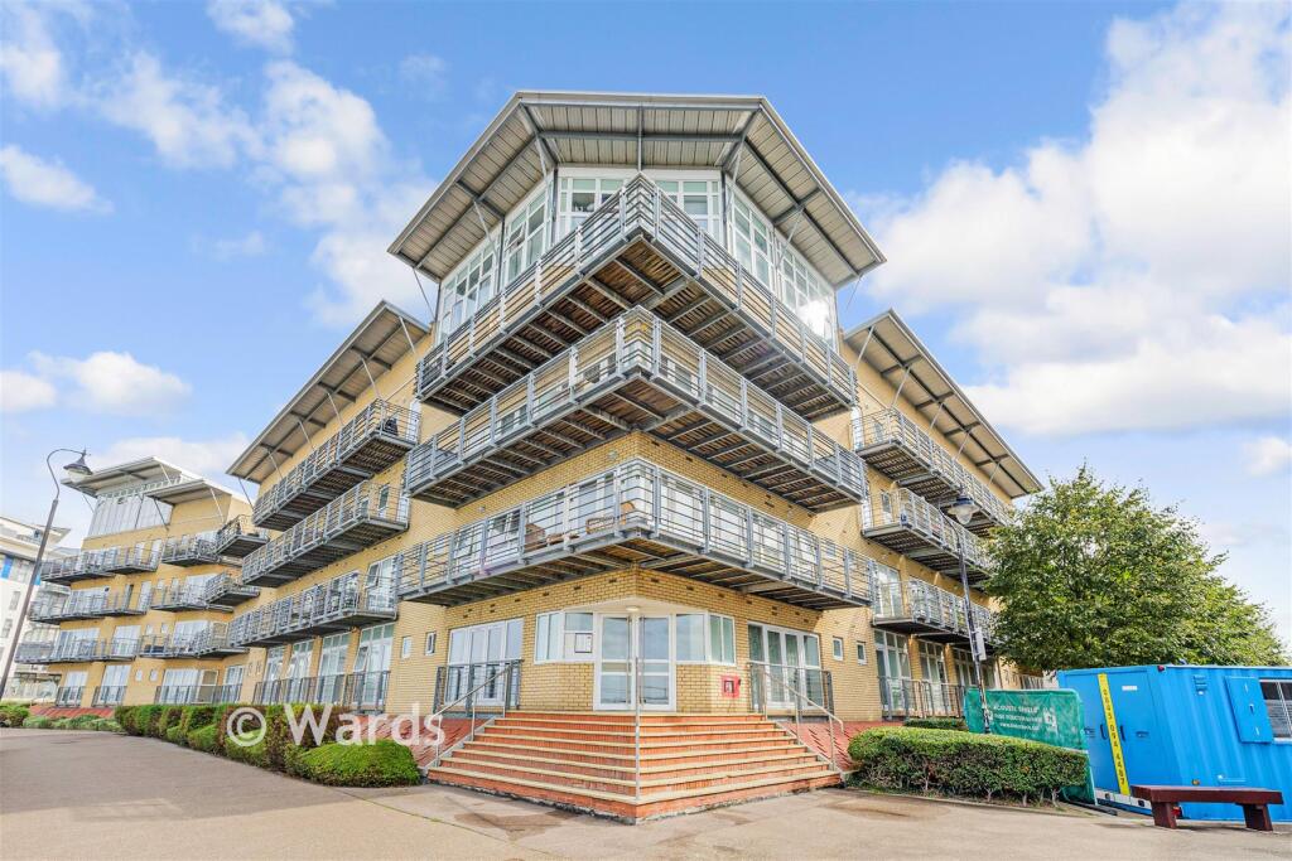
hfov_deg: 104.2
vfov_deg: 81.2
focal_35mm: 14
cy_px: 430
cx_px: 646
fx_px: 502
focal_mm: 14
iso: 100
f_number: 8
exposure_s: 1/200
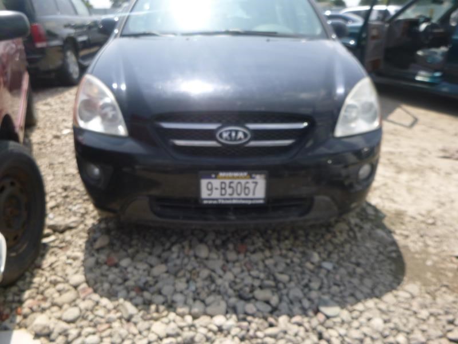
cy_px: 172
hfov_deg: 69.4
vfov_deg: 54.9
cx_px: 229
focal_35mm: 25
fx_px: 331
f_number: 3.9
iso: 100
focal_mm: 4.5
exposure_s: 1/320
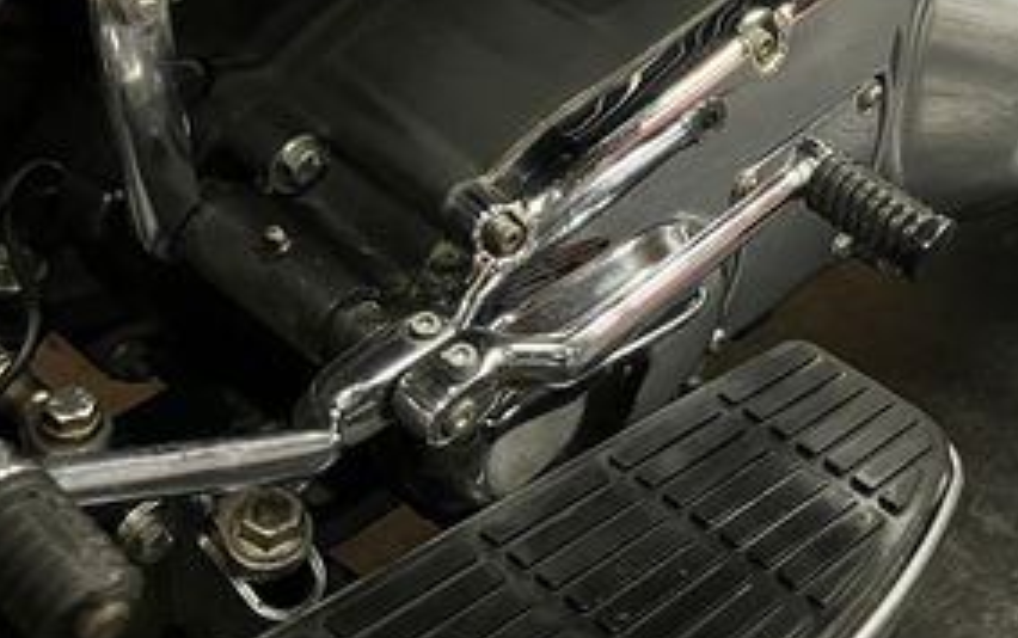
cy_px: -147
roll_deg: -0.6
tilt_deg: -16.6
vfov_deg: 19.6
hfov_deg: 31.3
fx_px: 1721
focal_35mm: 62
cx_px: 932
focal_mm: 5.1
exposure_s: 1/25
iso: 640
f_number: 1.6
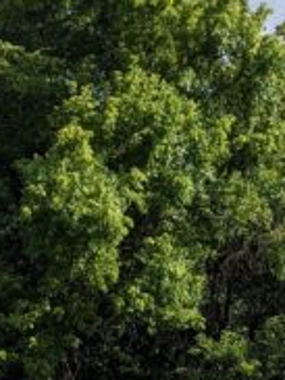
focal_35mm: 118
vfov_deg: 14.9
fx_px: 1297
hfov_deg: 12.3
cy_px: 646
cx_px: -21
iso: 54
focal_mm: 4.38
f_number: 1.73
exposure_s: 1/3356
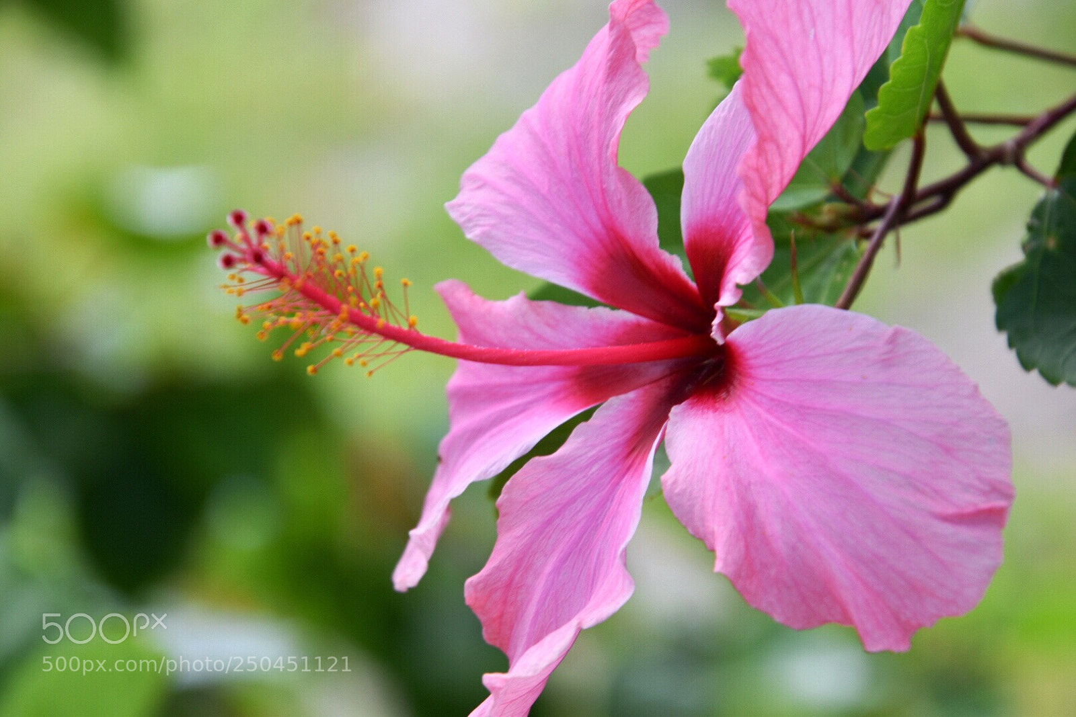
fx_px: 6501
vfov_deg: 6.3
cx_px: 538
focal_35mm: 218
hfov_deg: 9.5
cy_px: 358
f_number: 5.6
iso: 100
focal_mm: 145
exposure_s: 1/80
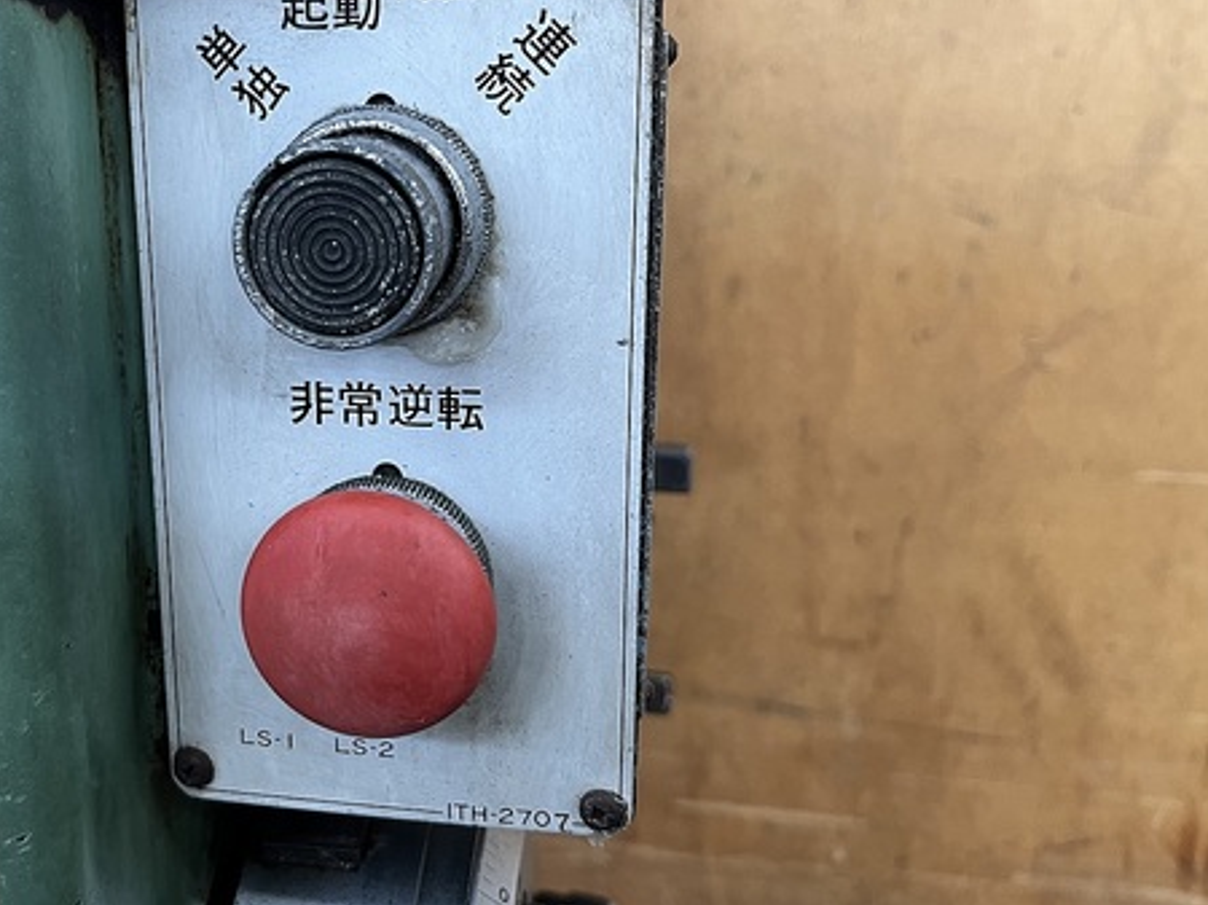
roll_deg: +1.1
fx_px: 1291
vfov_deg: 38.5
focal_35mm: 37
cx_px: 379
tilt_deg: -14.1
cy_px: 373
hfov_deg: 49.1
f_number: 1.6
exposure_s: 1/71
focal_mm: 5.1
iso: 125
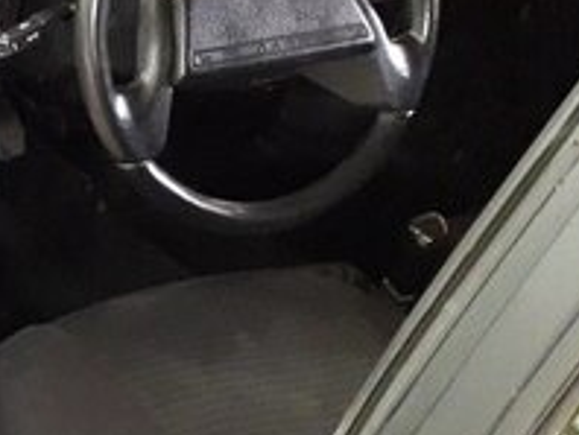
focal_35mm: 90
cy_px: 147
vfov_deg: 16.4
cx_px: -330
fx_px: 1507
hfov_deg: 18.7
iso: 400
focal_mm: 3.6
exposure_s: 1/25
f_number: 1.9
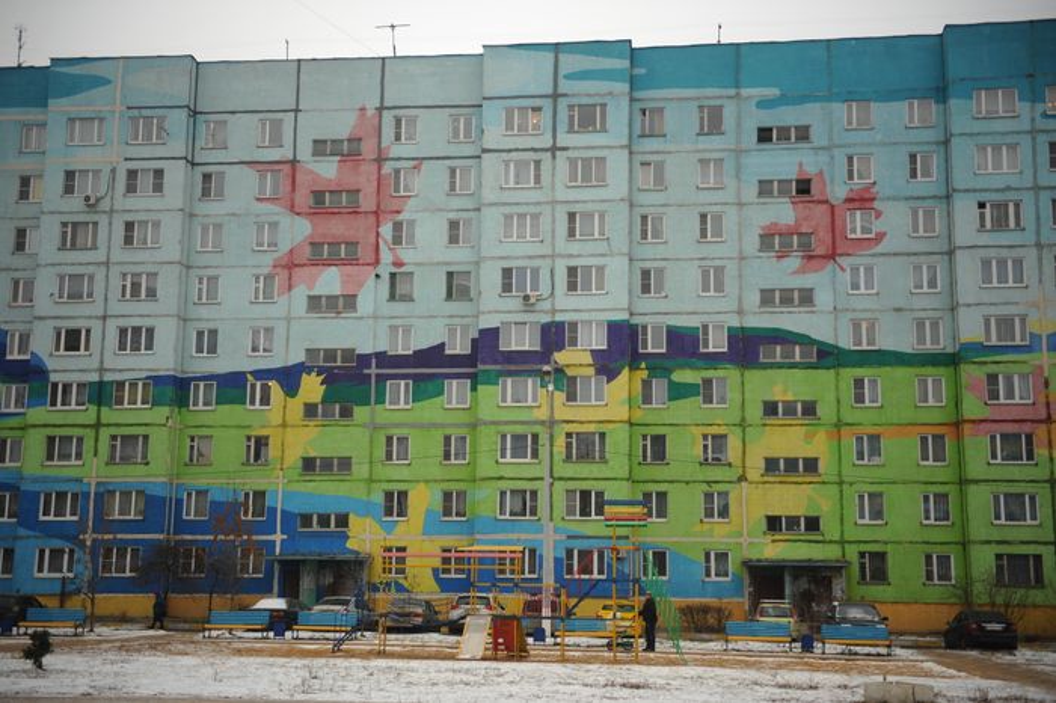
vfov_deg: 28.0
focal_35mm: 48
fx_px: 1407
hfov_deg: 41.1
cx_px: 528
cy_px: 352
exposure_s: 1/200
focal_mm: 48
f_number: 2.8
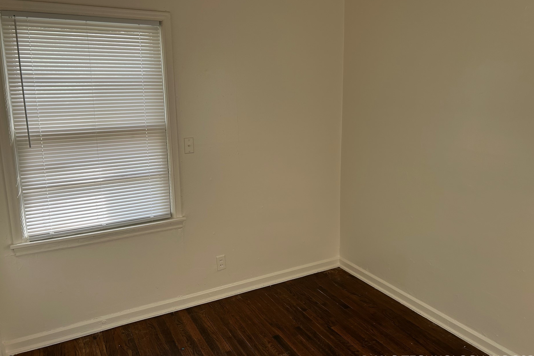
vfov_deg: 46.4
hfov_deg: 65.5
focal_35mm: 28
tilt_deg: -10.2
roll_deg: +1.5
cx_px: 269
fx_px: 415
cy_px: 162
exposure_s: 1/277
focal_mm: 5.7
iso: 40
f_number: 1.5
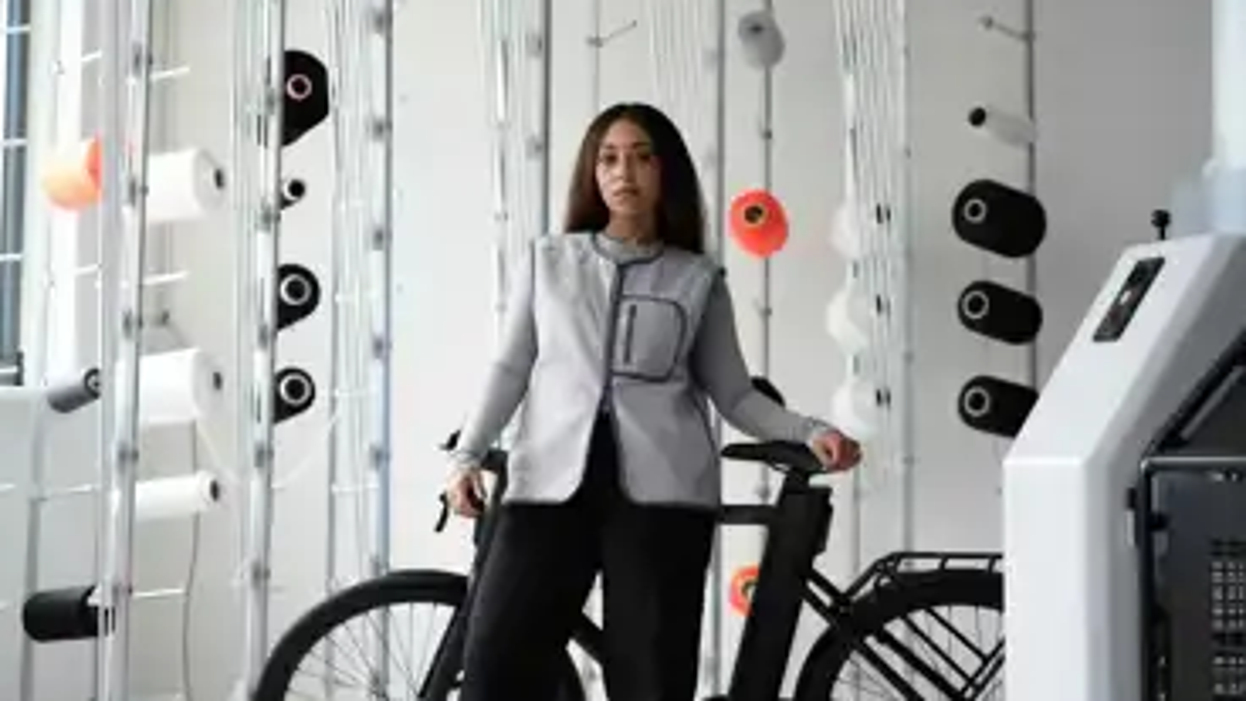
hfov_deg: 28.6
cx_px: 623
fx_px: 2445
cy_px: 256
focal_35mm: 74
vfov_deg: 16.3
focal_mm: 65
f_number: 2.8
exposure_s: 1/640
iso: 800
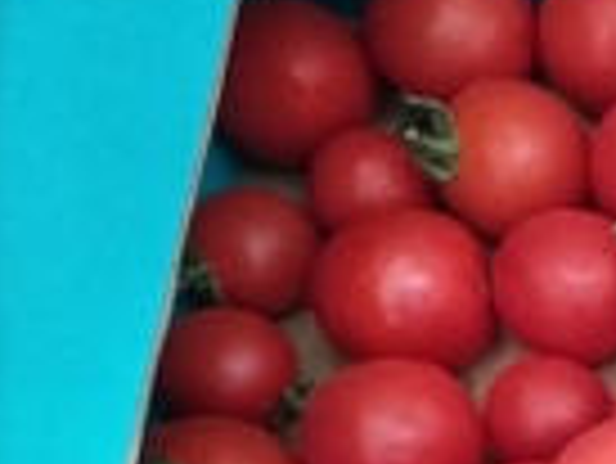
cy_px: 527
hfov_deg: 17.8
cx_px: 1070
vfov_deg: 15.8
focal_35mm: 91
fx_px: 1621
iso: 1786
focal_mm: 4.8
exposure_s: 1/30
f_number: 1.79
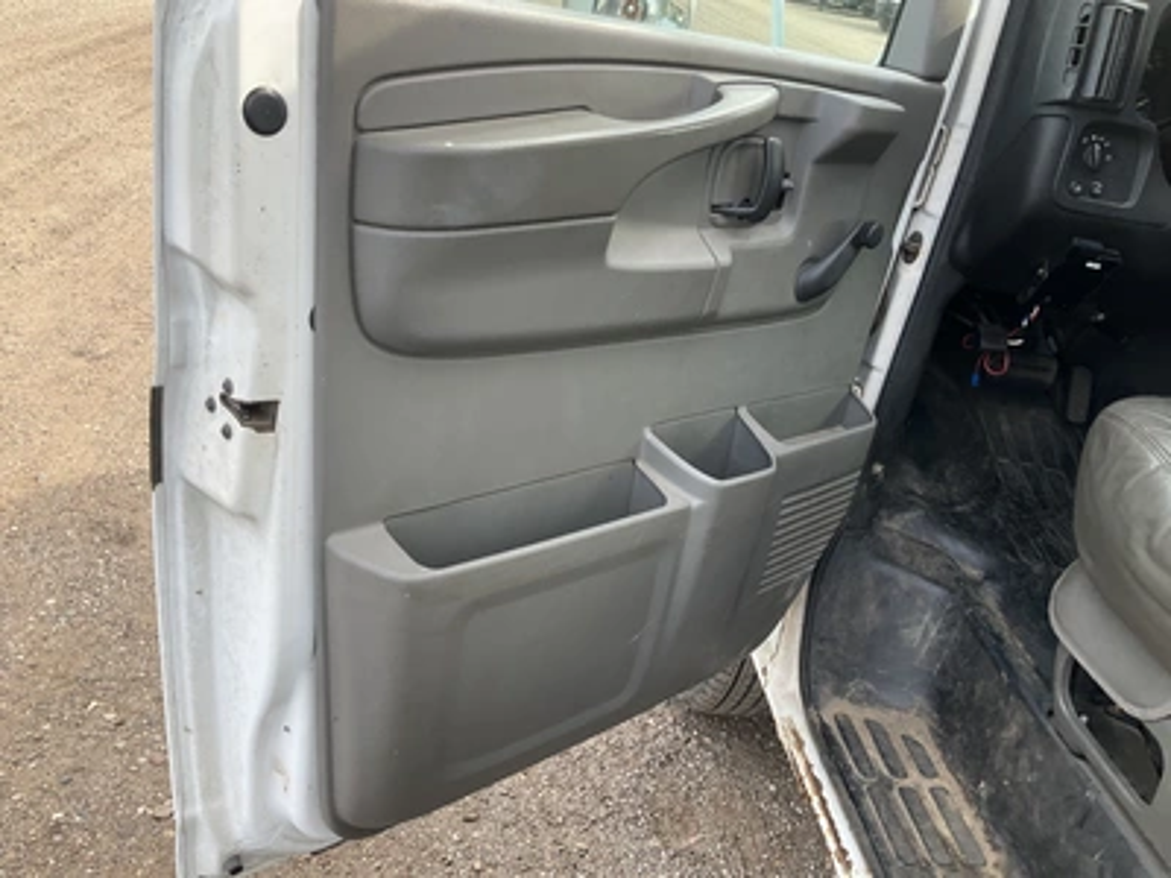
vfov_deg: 48.2
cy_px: 439
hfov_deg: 61.7
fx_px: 981
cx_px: 586
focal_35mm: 29
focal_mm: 3
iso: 20
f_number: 1.8
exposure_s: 1/240
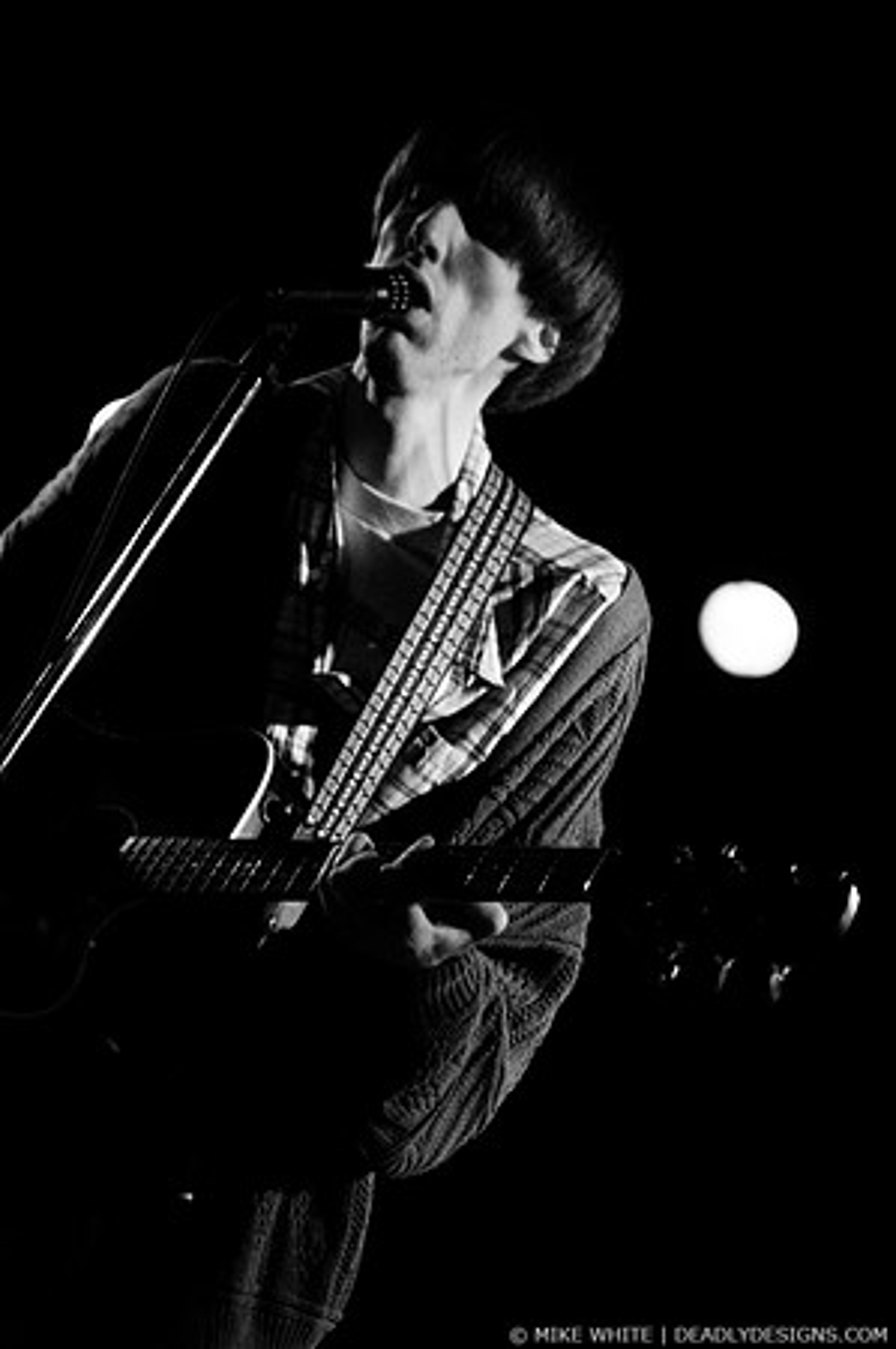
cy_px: 674
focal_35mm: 105
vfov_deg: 19.5
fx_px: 3929
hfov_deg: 13.0
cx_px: 448
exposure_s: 1/100
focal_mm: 70
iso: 800
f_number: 2.8
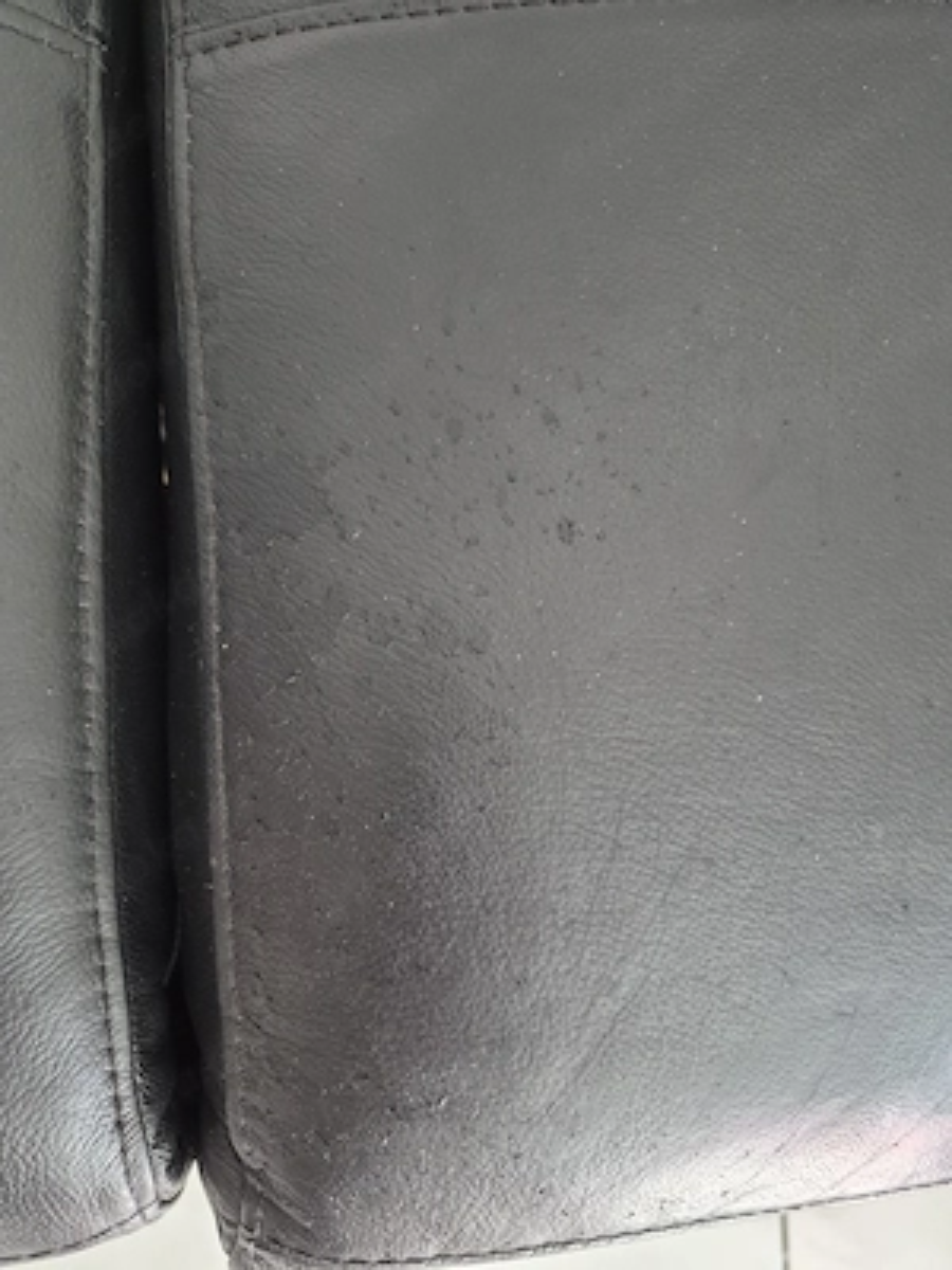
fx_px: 843
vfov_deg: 73.9
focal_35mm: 23
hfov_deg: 58.9
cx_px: 476
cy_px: 635
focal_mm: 5.4
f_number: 1.8
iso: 500
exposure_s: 1/100
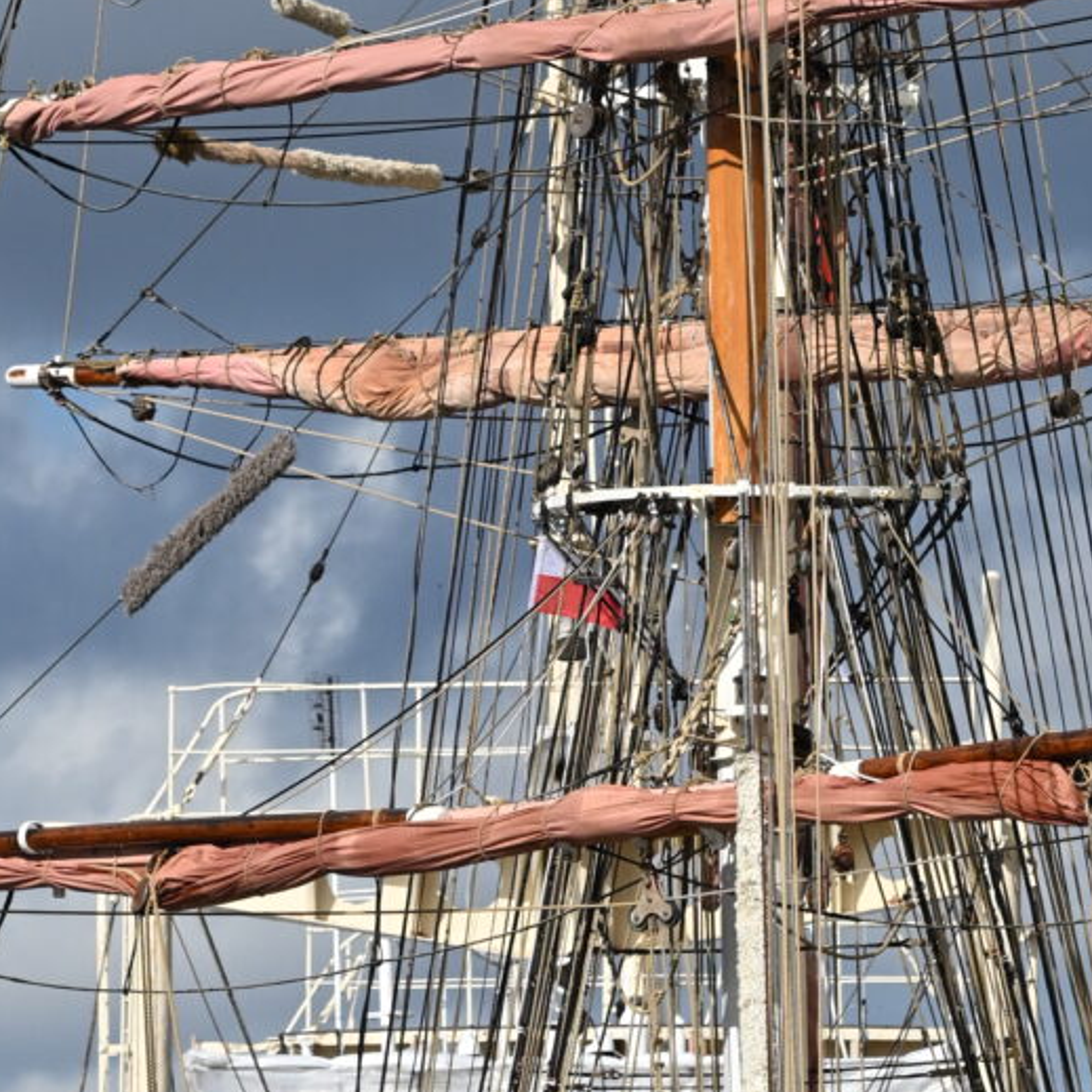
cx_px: 578
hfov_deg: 4.1
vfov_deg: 4.1
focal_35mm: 432
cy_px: 450
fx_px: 15418
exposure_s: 1/5000
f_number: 5
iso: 400
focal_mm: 103
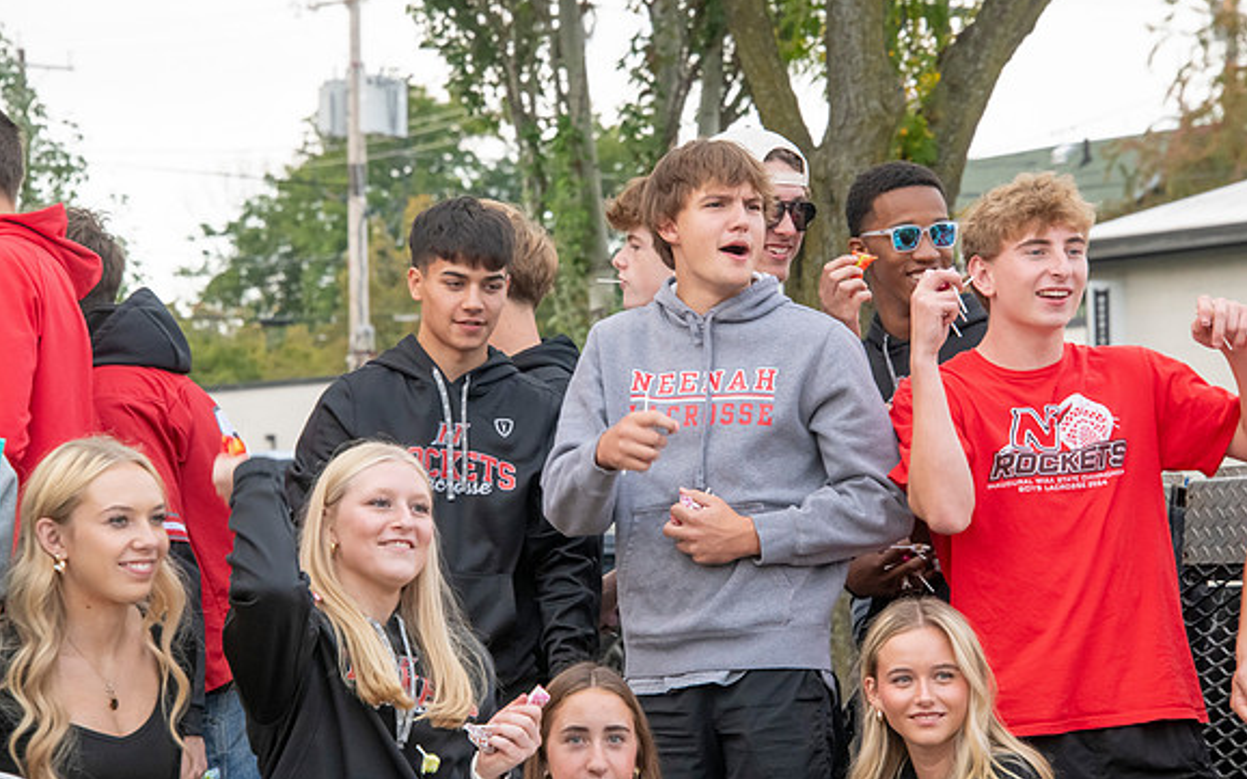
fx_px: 5912
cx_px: 624
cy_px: 405
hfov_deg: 12.0
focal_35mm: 174
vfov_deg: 7.5
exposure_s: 1/200
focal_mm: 170
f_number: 11
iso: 3200
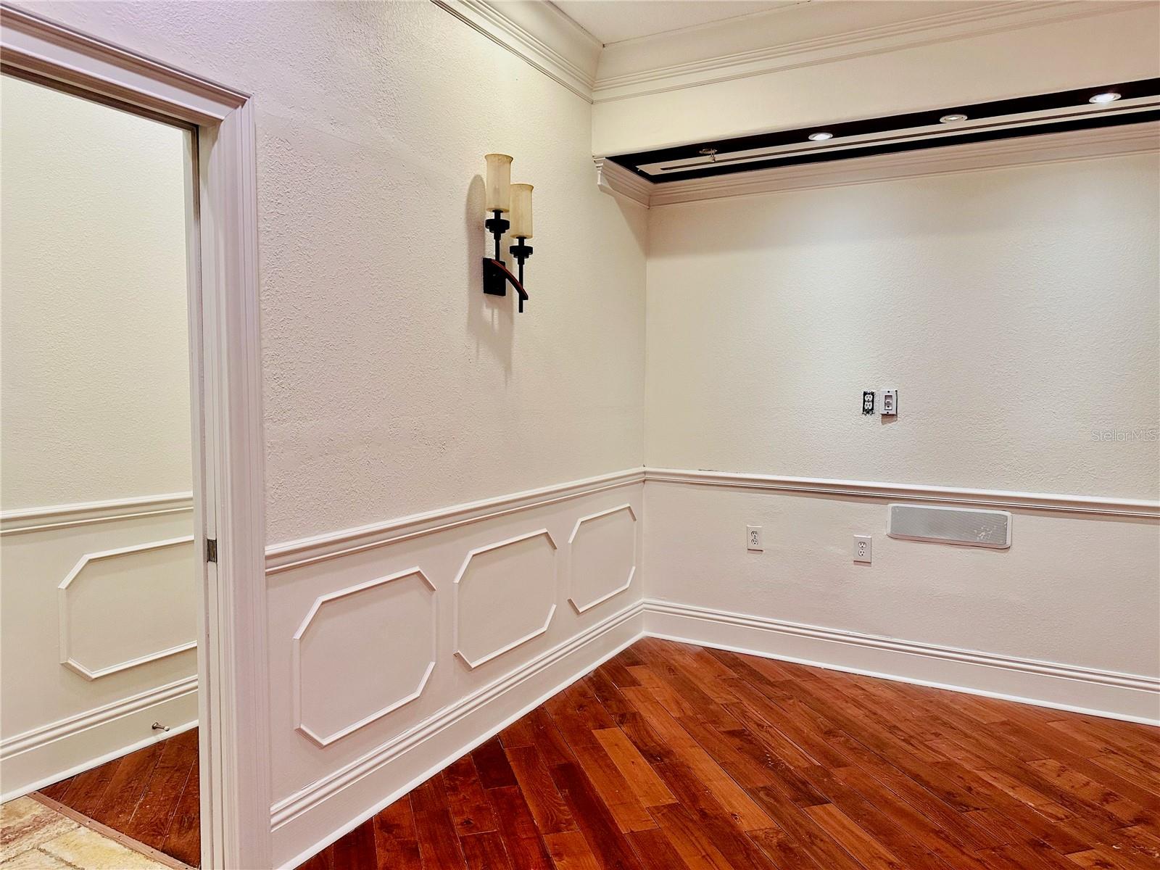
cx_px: 580
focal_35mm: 24
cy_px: 435
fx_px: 804
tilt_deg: -3.1
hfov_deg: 71.6
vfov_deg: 56.8
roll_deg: -0.6
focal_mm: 6.86
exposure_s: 1/120
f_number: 1.78
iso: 200
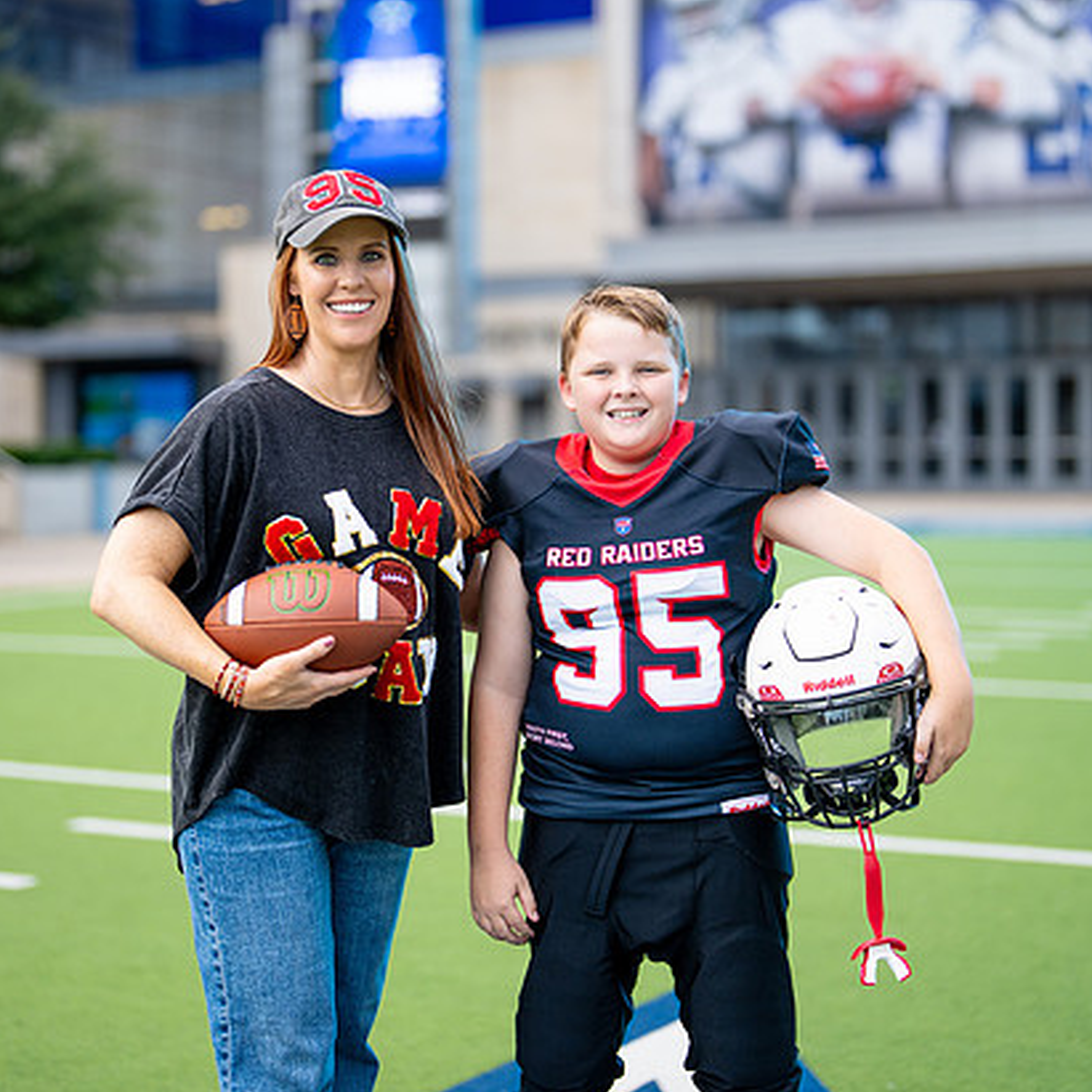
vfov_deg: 24.6
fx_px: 2498
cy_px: 500
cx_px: 509
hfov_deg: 24.7
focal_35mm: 70
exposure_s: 1/1250
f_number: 1.2
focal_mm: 50
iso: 100
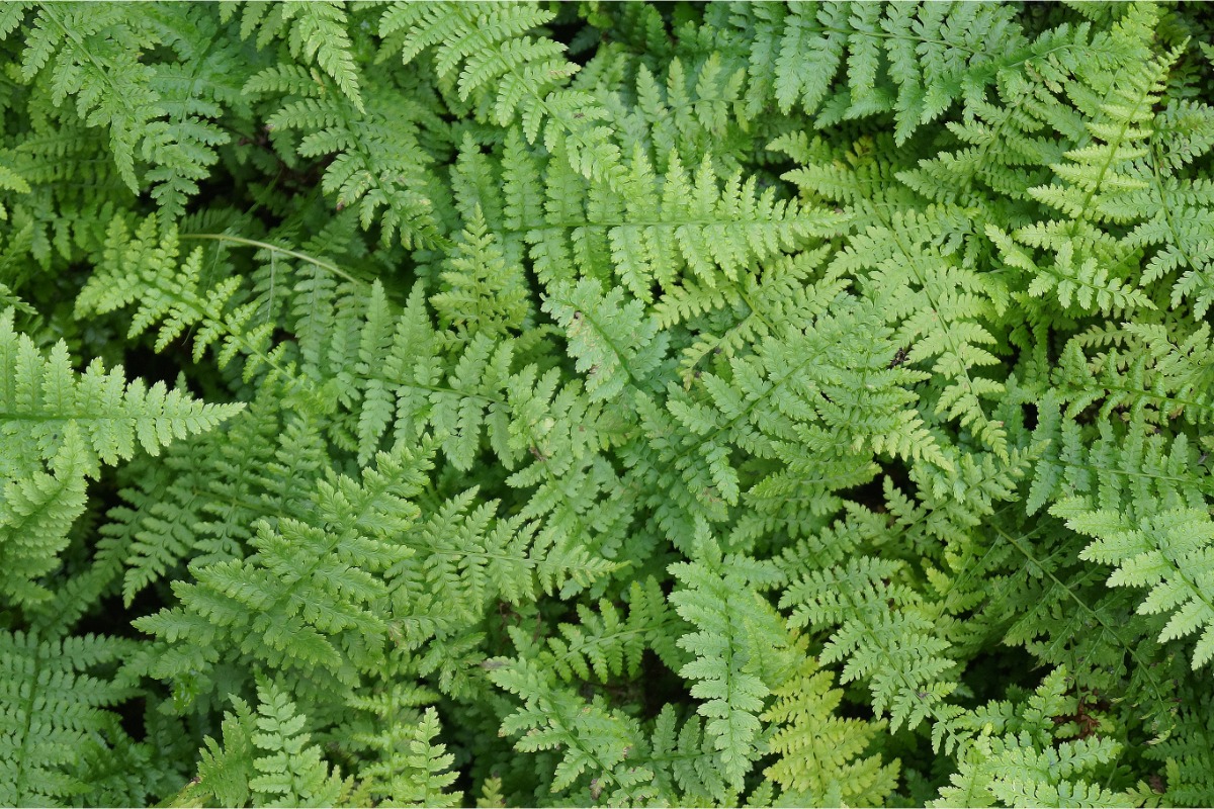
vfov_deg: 16.6
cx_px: 607
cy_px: 404
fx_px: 2782
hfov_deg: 24.6
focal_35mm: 82
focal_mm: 55
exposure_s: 1/160
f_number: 5.6
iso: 500
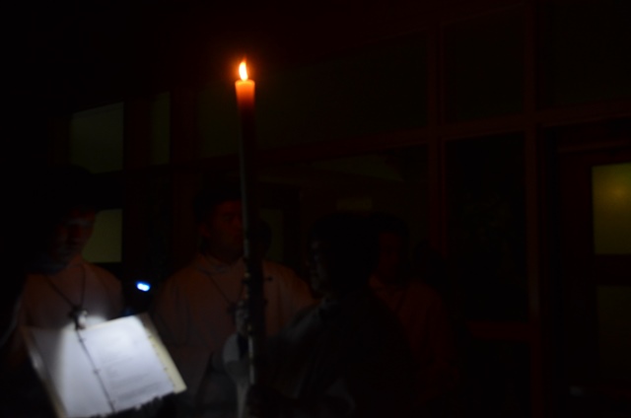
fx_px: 761
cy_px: 209
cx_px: 316
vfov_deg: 30.7
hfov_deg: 45.0
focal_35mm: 44
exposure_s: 1/30
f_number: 4
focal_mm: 29
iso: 1250
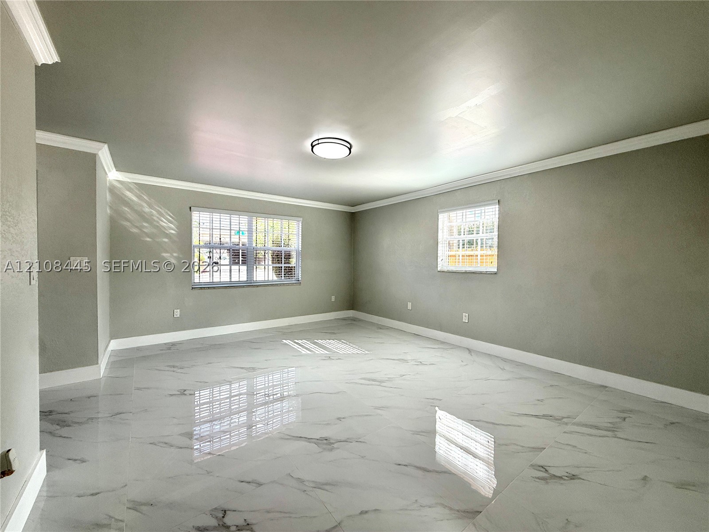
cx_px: 354
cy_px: 266
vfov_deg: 85.7
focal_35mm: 14
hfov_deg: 102.1
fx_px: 287
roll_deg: +0.3
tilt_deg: -1.2
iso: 64
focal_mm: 2.22
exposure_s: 1/120
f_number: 2.2
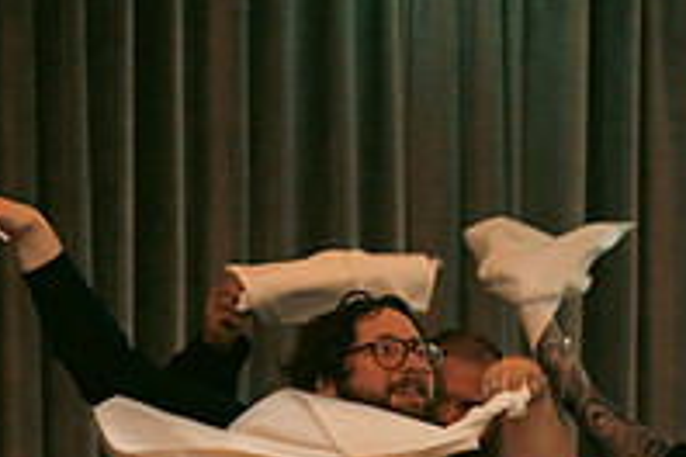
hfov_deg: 10.5
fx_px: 3677
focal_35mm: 193
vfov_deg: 7.0
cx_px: 786
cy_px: 625
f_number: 3.5
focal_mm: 66
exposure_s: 1/160
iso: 2500
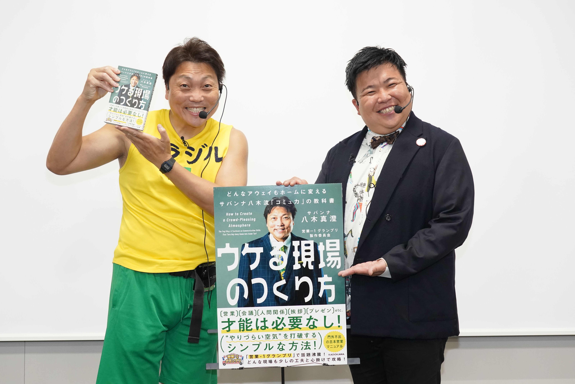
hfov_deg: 42.7
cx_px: 288
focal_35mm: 46
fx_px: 735
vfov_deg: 29.2
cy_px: 192
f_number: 5.6
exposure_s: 1/200
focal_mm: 46
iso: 5000
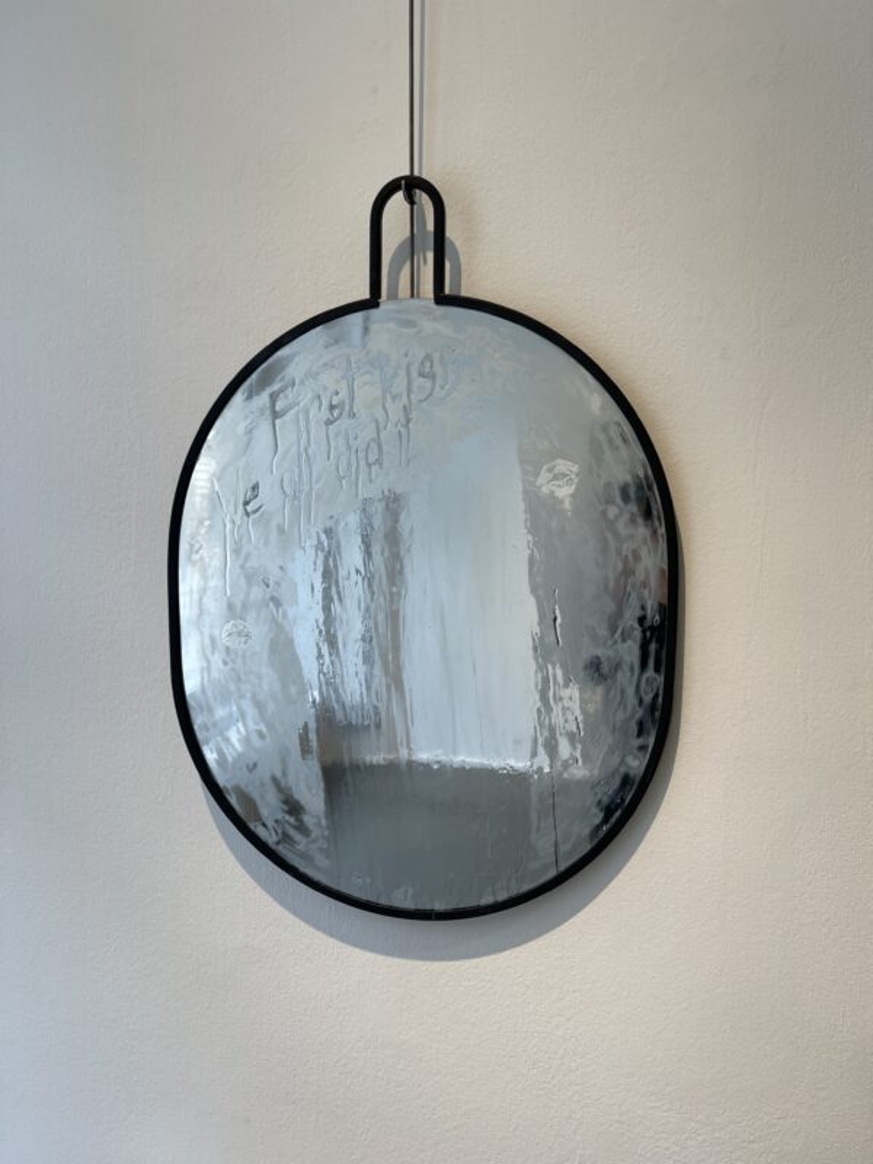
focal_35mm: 25
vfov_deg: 69.4
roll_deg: +0.2
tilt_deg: -4.8
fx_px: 841
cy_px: 582
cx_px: 436
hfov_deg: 54.9
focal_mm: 5.1
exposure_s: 1/183
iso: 32
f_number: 1.6
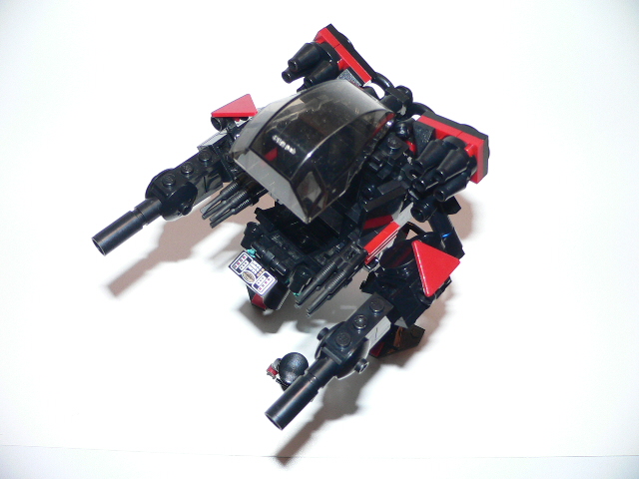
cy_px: 240
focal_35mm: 35
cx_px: 320
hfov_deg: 52.6
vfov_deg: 40.7
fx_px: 646
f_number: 2.8
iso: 100
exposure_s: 1/250
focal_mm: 4.6
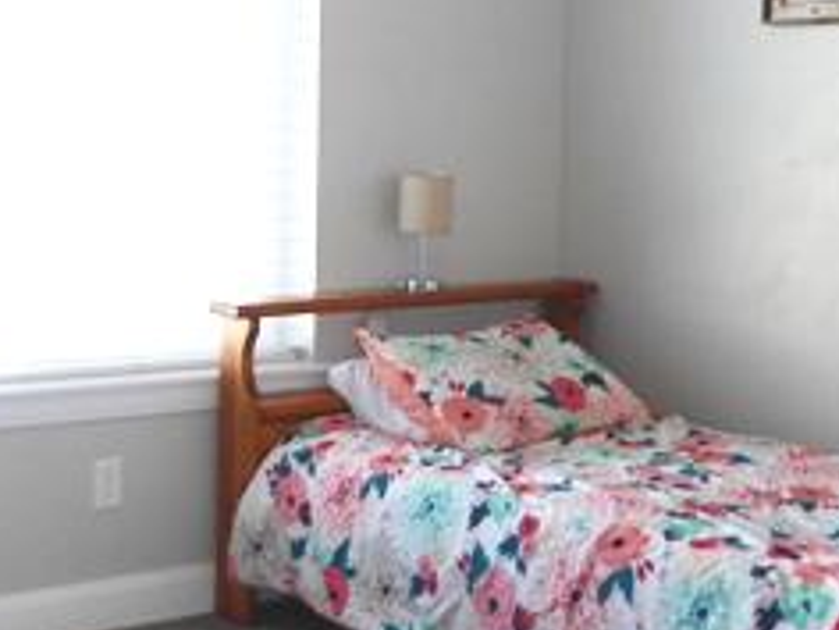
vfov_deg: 22.5
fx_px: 1575
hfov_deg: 29.8
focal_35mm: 65
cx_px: 352
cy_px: 214
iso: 100
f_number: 3.3
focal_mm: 4.3
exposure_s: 1/80
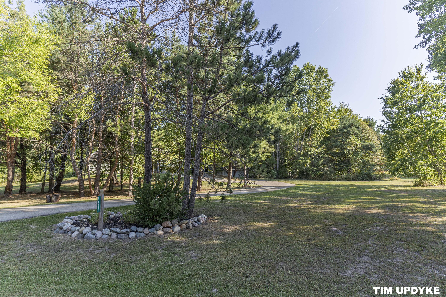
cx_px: 223
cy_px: 148
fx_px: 248
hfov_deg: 84.0
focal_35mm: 20
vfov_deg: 61.9
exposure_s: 1/2000
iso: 400
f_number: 4.5
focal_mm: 20
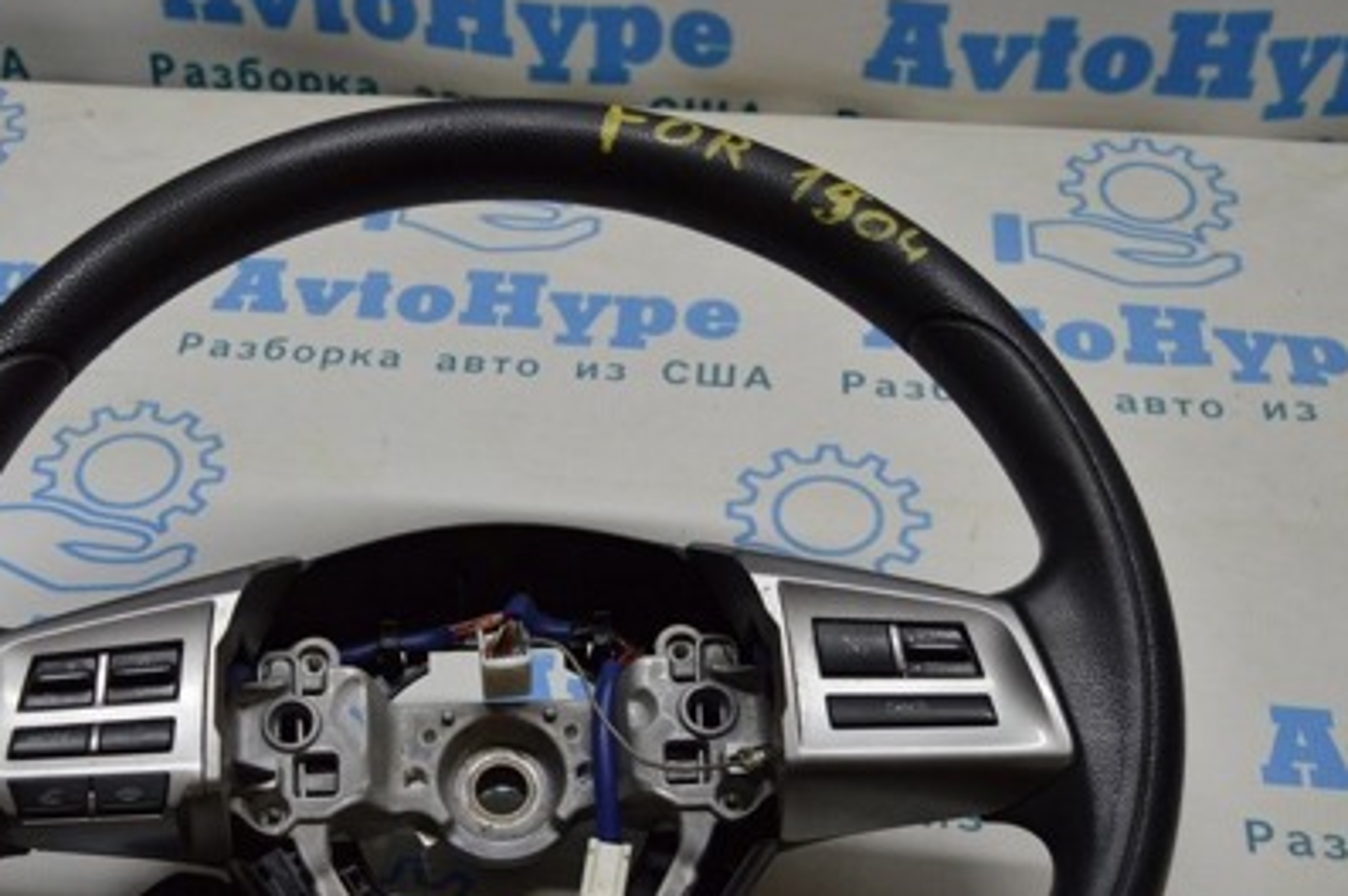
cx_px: 458
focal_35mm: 58
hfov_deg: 34.2
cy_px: 680
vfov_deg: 23.1
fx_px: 2170
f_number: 4.5
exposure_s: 1/80
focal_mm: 24
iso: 400
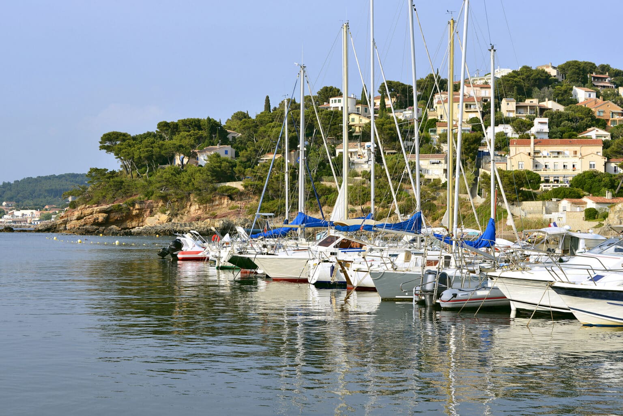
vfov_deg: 23.4
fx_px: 1004
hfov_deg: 34.5
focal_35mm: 58
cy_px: 208
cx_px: 312
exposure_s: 1/250
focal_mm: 58
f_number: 10
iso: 200
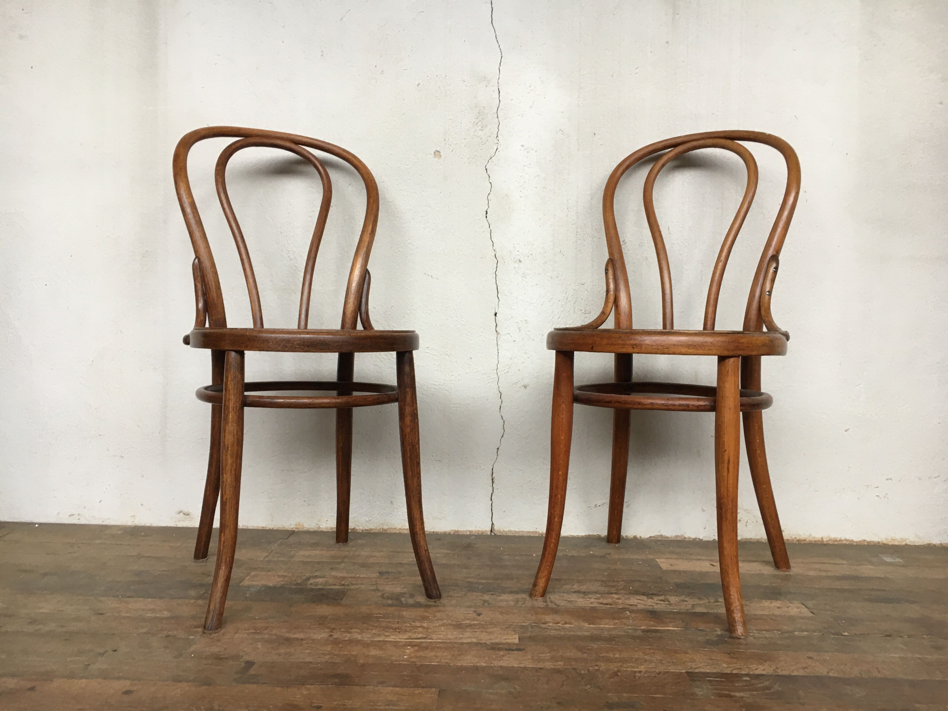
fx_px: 794
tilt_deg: -1.3
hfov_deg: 61.7
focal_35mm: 29
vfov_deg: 48.2
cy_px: 356
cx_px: 474
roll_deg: -1.6
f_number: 2.2
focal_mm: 4.15
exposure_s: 1/33
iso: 100
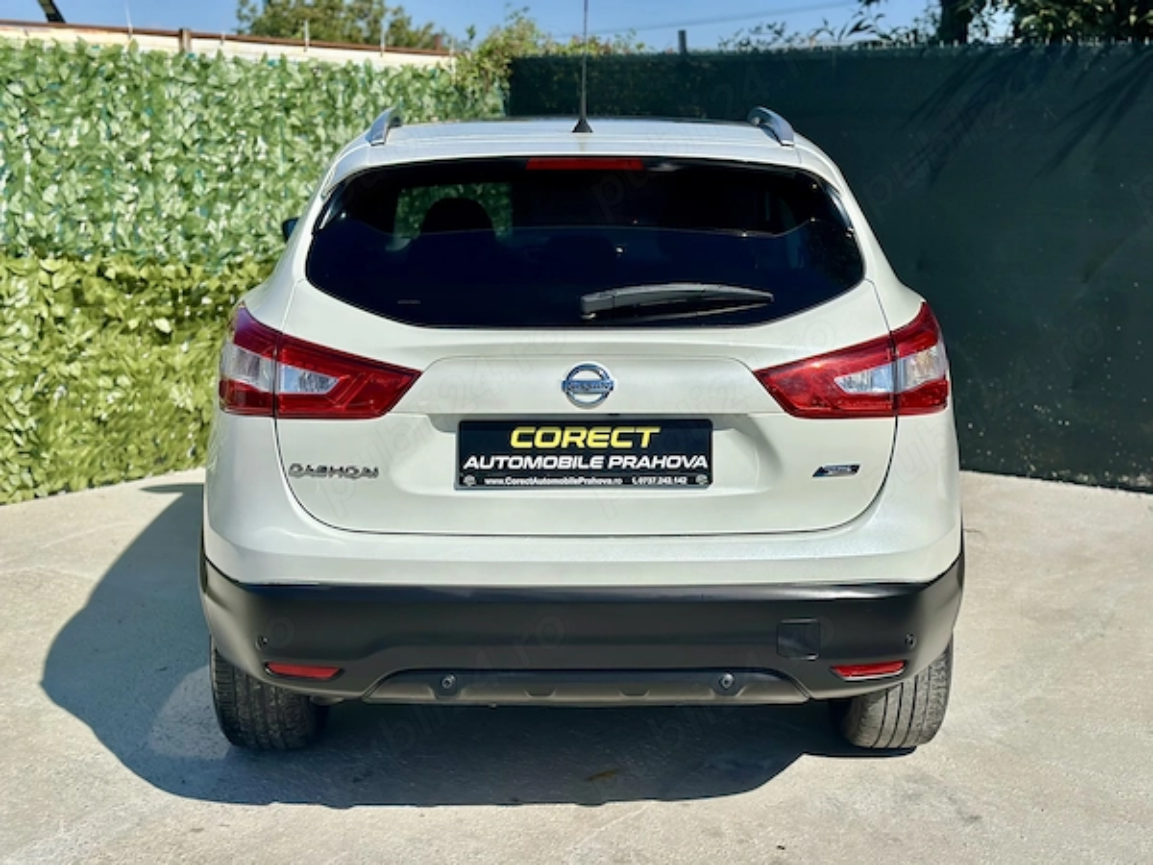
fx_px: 1599
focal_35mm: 48
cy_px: 432
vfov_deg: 30.3
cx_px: 576
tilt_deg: -10.9
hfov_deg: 39.7
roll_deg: -0.5
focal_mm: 6.86
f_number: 1.78
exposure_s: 1/13699
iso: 100
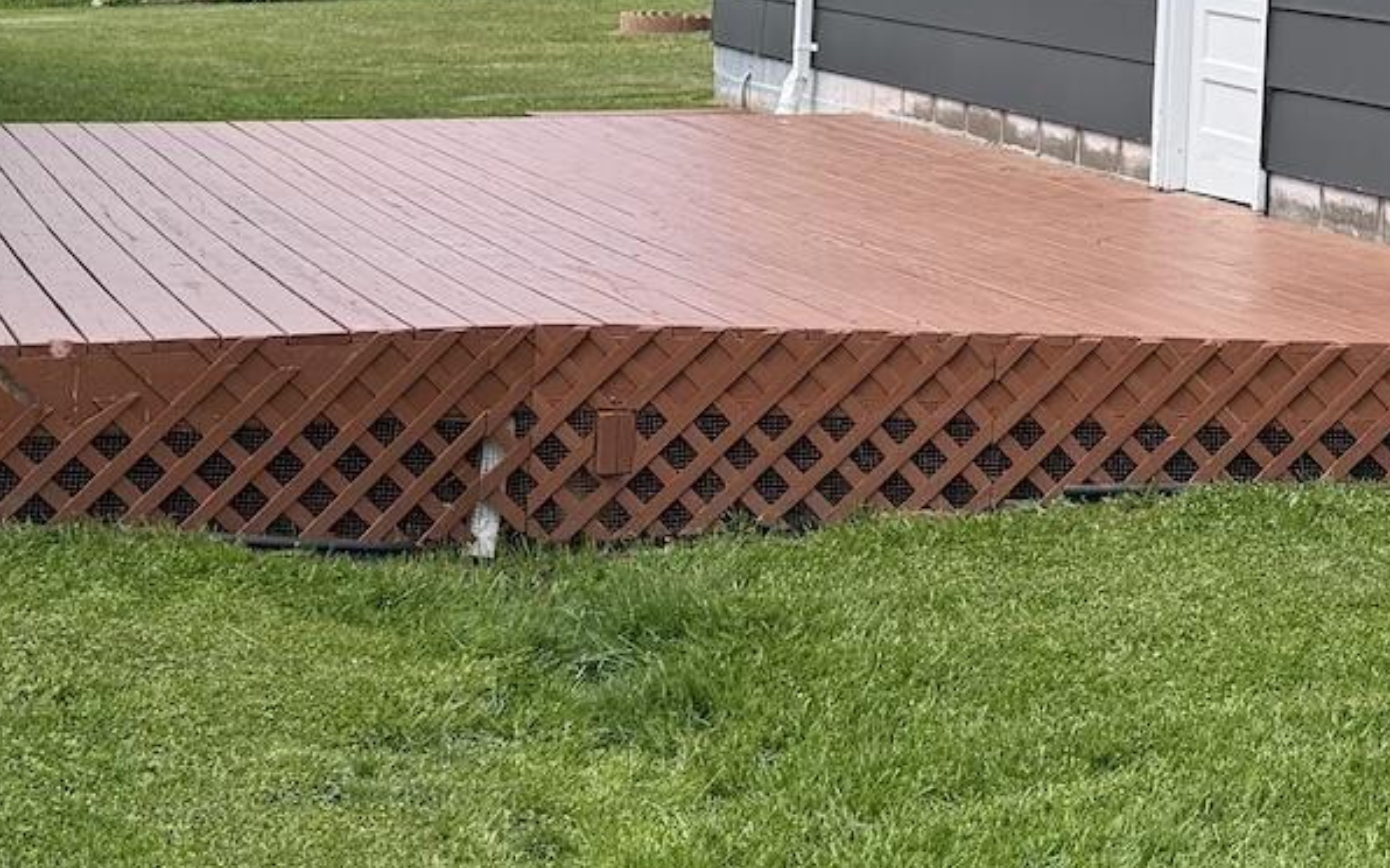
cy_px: -177
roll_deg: -1.6
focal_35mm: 82
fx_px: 3105
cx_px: 1308
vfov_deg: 15.3
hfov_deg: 24.4
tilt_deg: +1.3
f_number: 1.78
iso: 100
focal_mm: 6.76
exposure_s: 1/2907
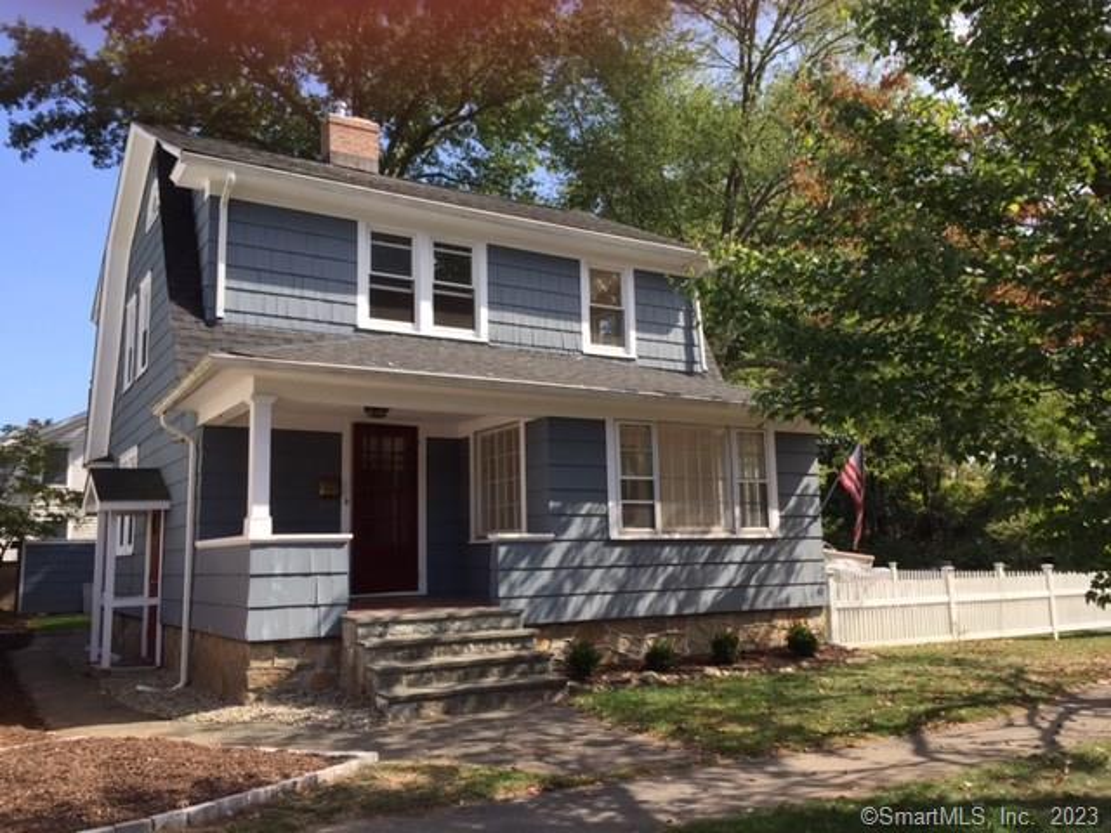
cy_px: 416
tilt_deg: +9.6
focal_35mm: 29
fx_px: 931
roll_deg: -0.9
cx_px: 556
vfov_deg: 48.2
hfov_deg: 61.7
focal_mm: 4.15
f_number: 2.2
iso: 32
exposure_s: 1/824
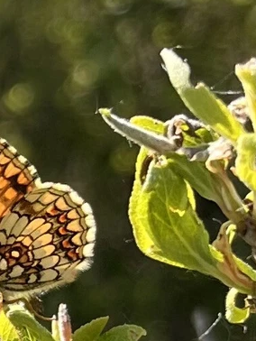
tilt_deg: -1.6
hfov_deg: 32.2
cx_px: 57
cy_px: 235
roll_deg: +8.0
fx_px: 433
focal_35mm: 44
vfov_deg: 42.2
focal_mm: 5.1
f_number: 1.6
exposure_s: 1/913
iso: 50
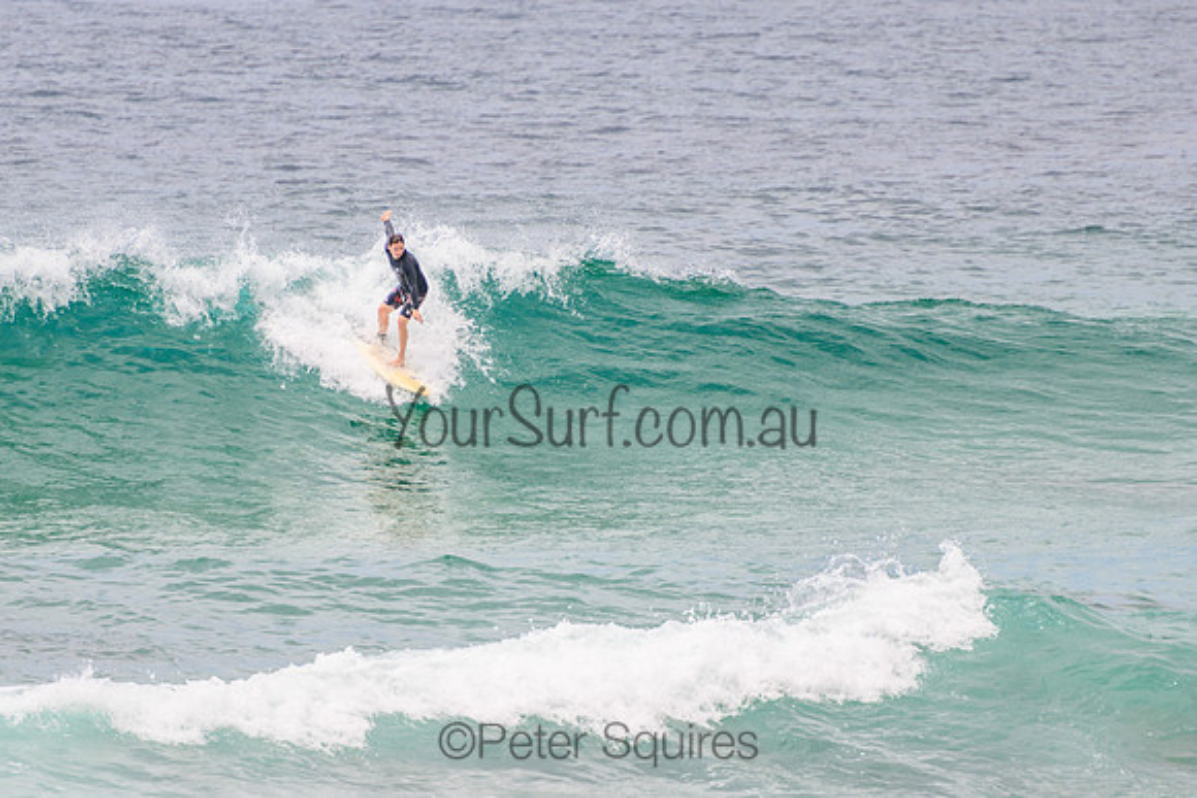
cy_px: 383
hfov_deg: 3.7
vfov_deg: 2.5
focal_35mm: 550
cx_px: 528
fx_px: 18302
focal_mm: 400
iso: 220
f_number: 5.6
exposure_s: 1/2000
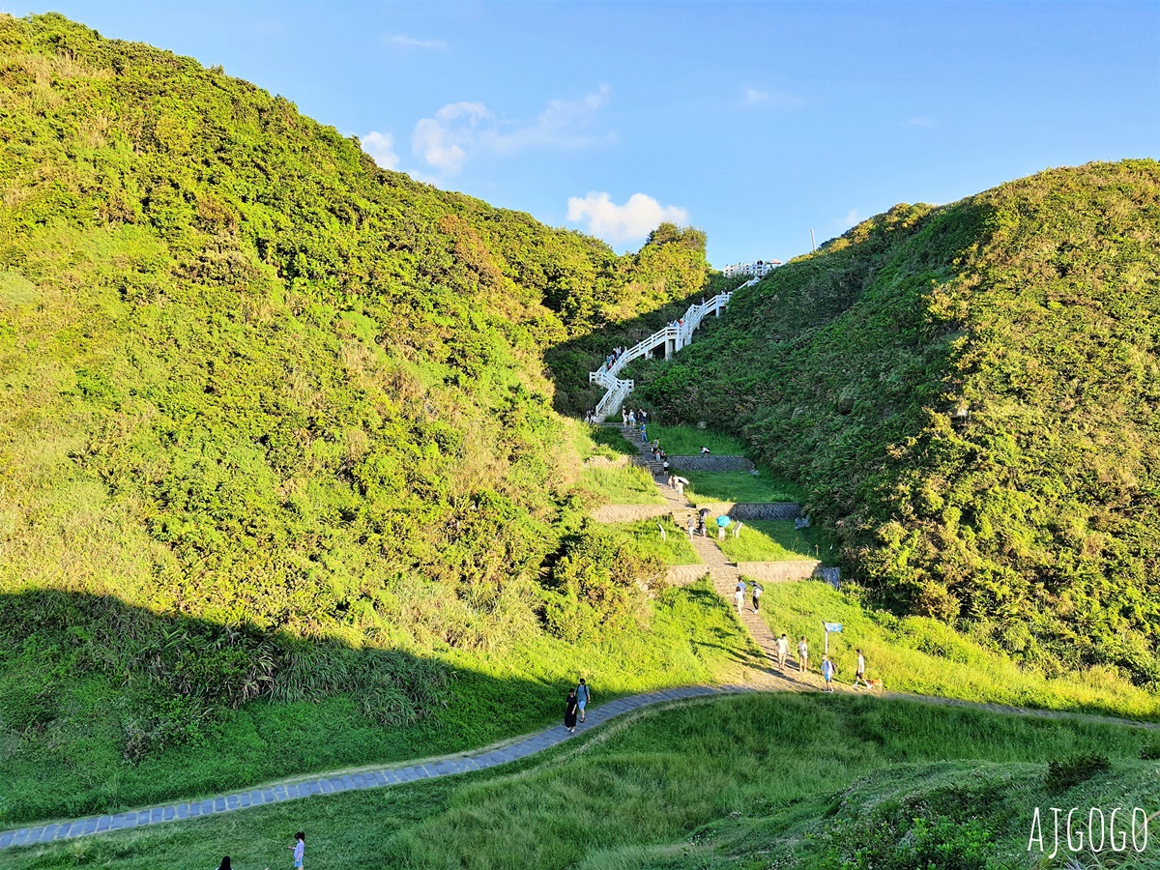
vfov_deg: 53.1
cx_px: 580
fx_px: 871
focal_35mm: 26
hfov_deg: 67.3
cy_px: 435
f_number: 1.7
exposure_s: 1/475
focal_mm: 4.32
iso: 50
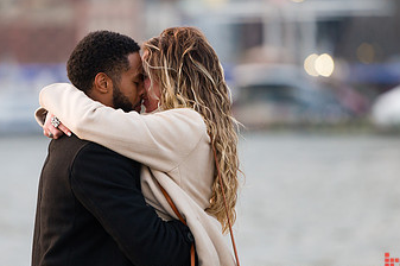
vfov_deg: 4.0
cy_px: 86
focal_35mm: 344
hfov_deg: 6.0
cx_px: 125
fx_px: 3818
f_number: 3.2
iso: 200
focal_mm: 200
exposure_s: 1/320
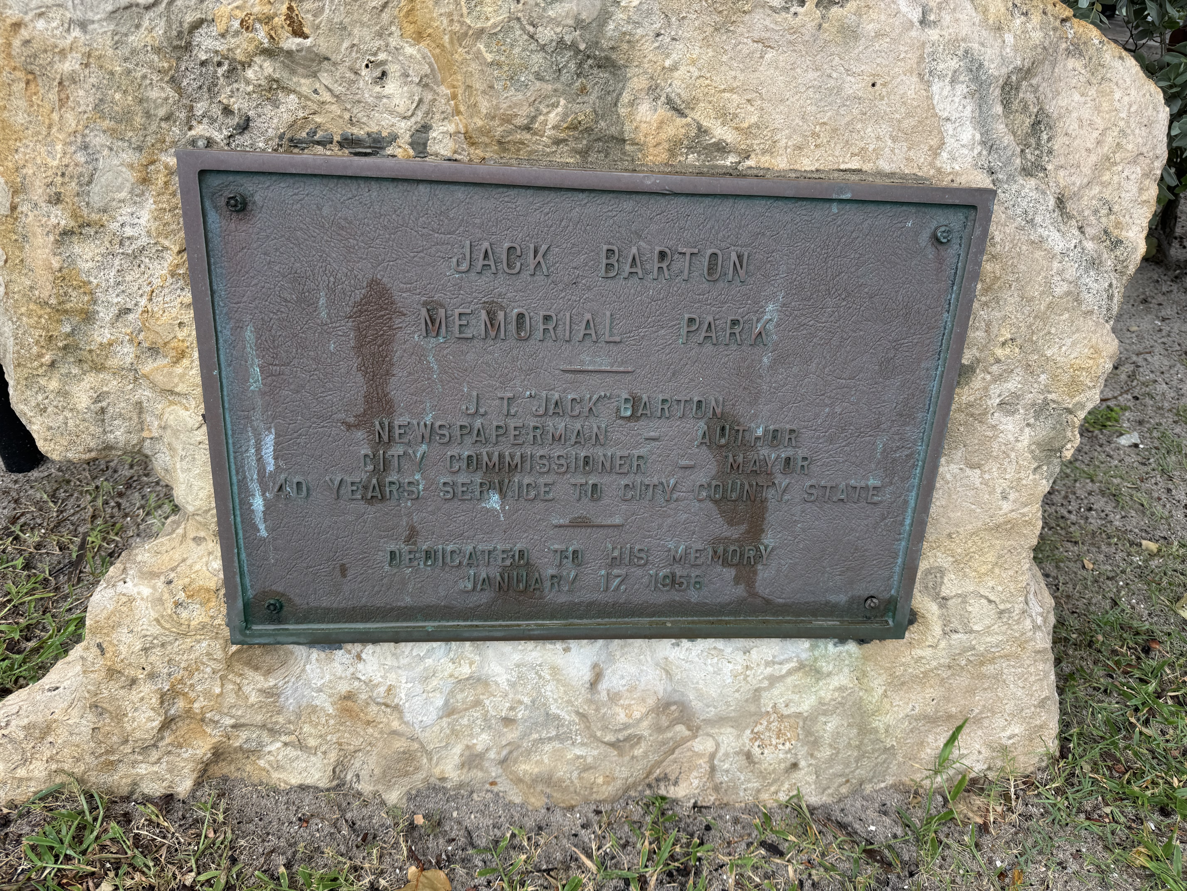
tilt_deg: -34.4
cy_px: 446
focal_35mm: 24
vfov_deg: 56.8
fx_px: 823
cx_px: 594
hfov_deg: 71.6
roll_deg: -4.9
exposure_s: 1/966
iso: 80
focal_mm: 6.76
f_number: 1.78
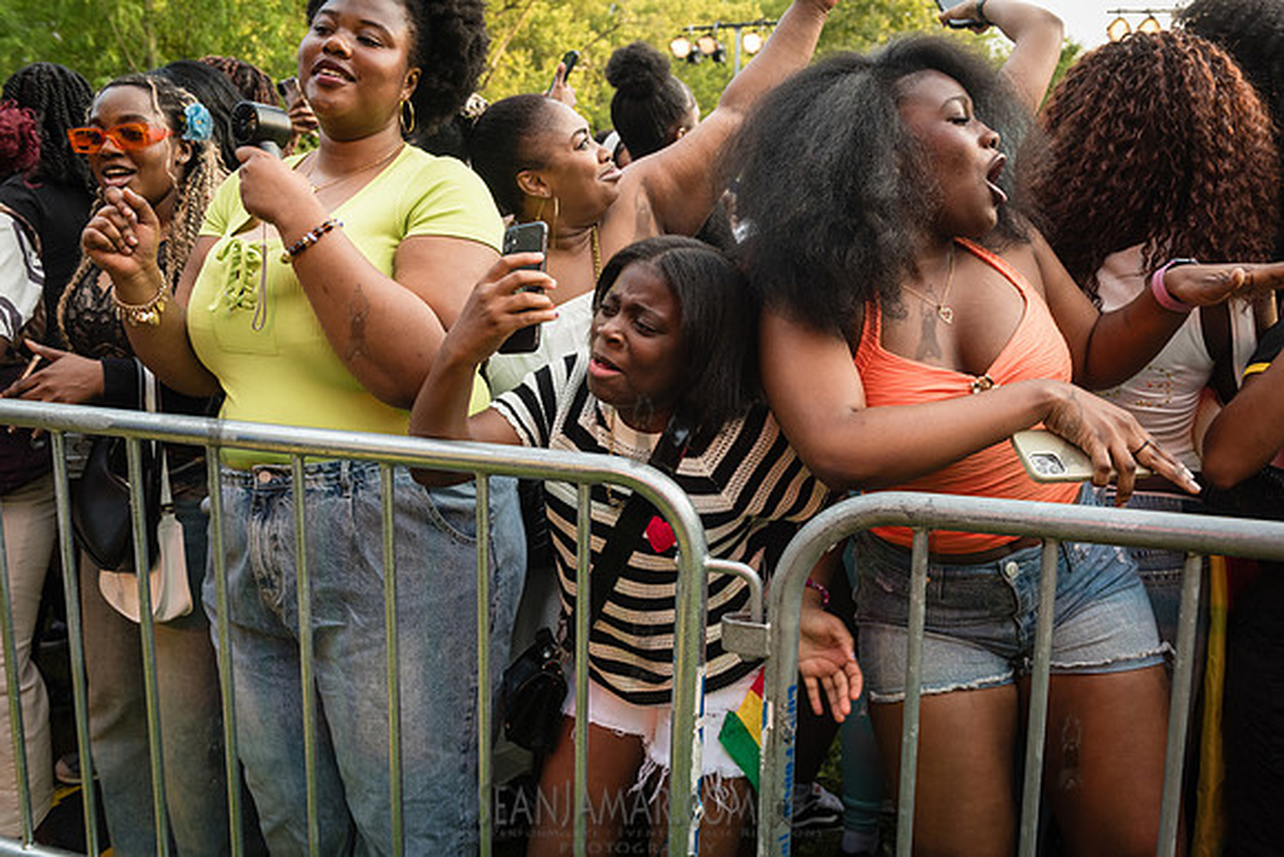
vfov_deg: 45.0
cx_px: 642
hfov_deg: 63.6
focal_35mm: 29
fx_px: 1035
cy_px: 428
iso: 1000
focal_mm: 29
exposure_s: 1/320
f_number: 4.5
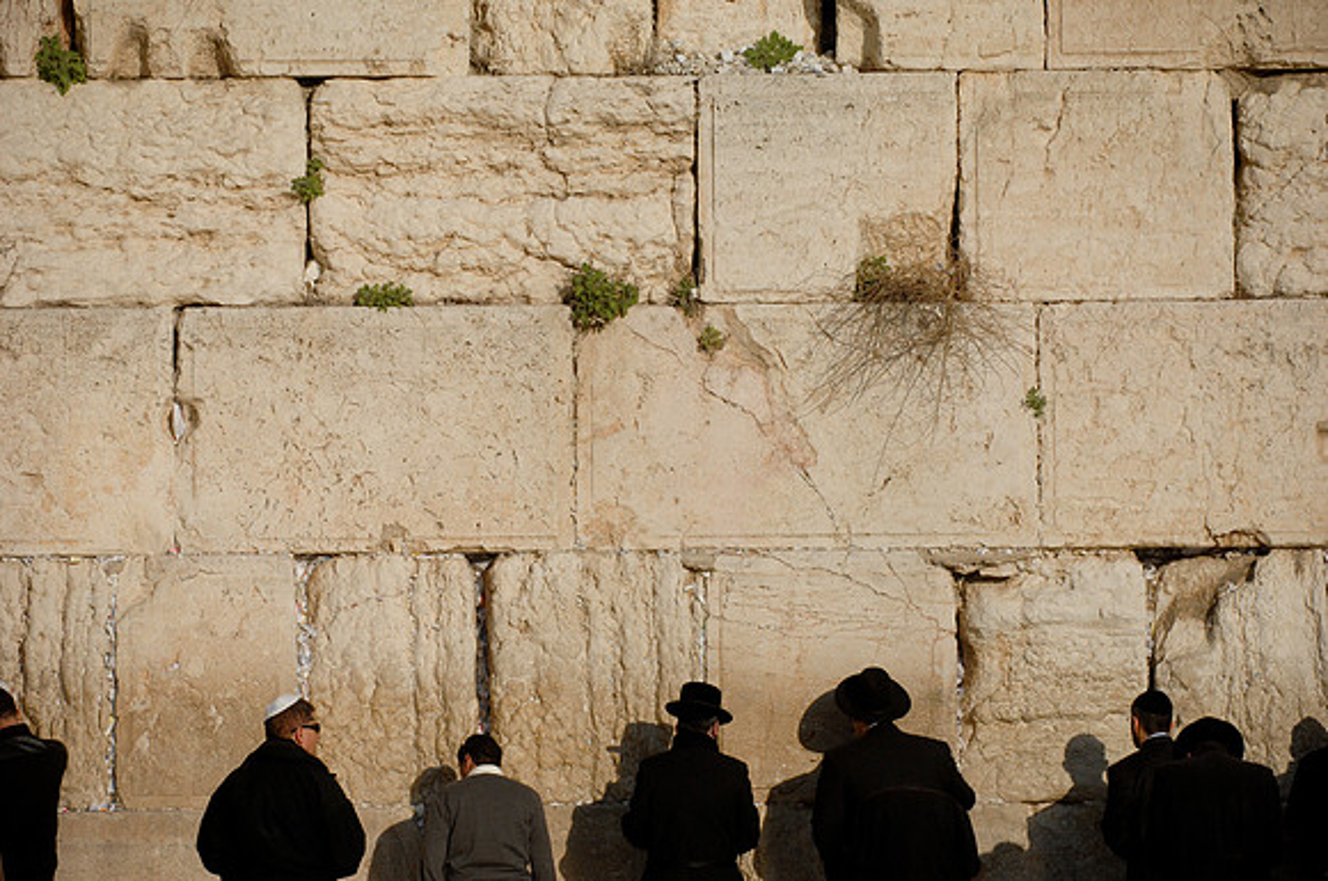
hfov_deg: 8.9
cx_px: 664
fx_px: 8565
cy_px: 440
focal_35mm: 232
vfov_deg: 5.9
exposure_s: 1/1250
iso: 250
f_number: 10
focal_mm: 155
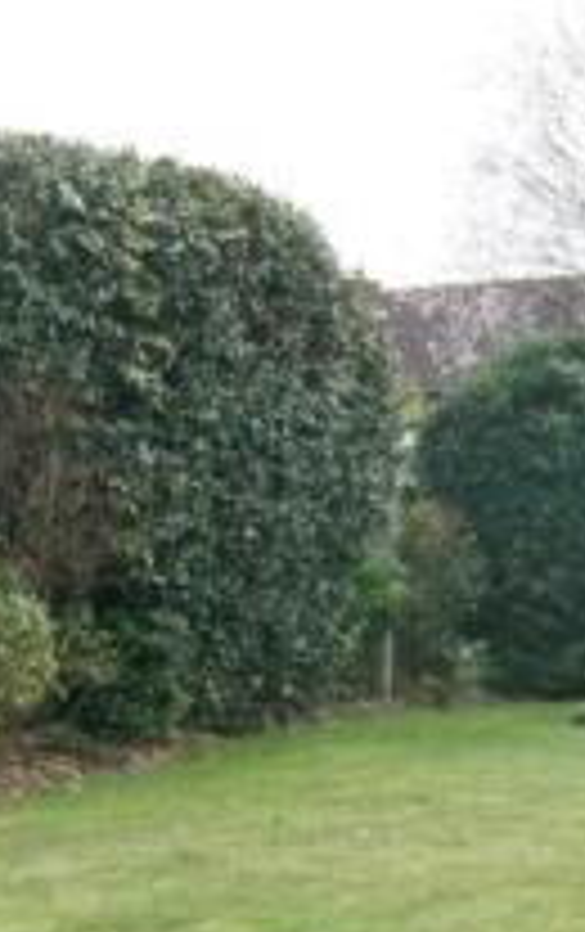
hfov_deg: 15.0
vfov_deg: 23.6
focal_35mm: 87
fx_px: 2212
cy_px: 678
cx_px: 439
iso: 400
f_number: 10
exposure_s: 1/320
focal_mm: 18
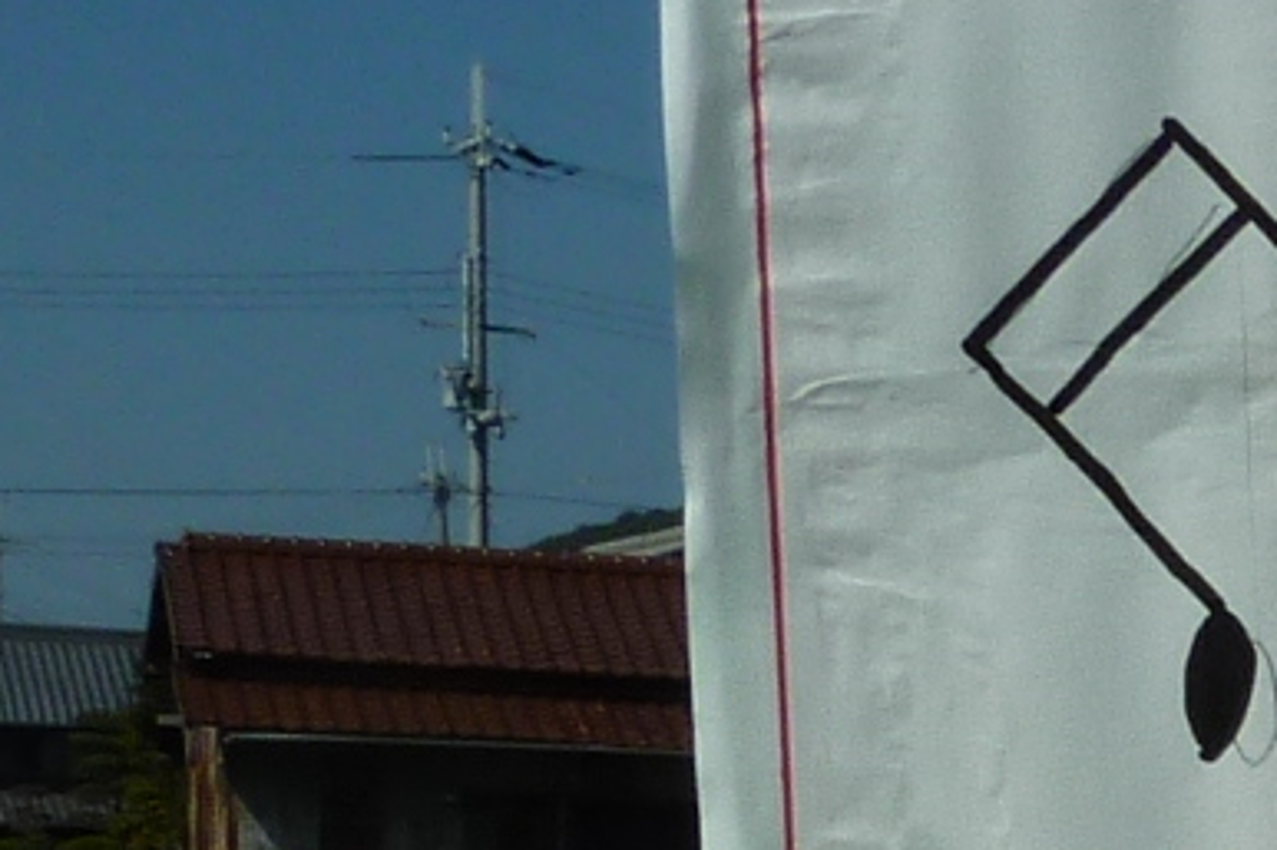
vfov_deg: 9.5
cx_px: 2167
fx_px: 4893
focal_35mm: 138
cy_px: 1498
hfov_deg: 13.6
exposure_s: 1/1000
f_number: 5.6
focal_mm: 4.1
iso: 80
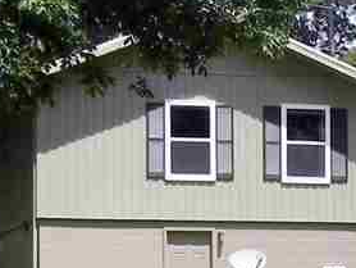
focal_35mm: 239
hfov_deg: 8.0
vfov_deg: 6.2
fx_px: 2460
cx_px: 676
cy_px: 292
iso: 160
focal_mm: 9.2
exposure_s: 1/406
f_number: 5.6
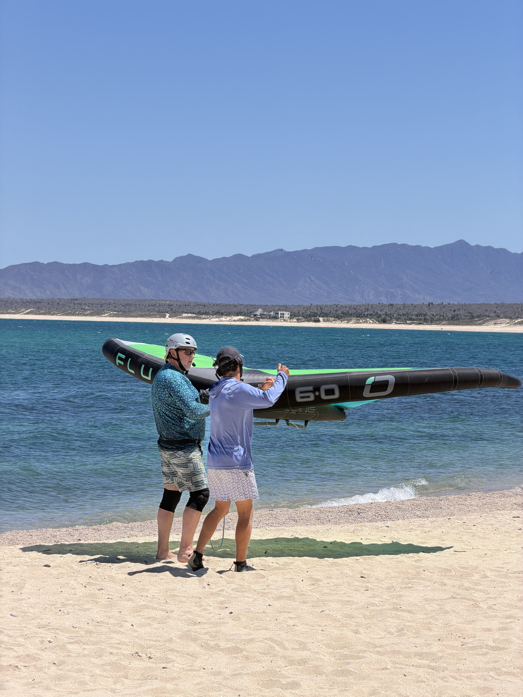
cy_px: 348
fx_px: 2014
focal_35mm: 100
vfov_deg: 19.6
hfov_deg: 14.8
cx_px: 262
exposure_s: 1/841
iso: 20
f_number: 2.8
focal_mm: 16.89
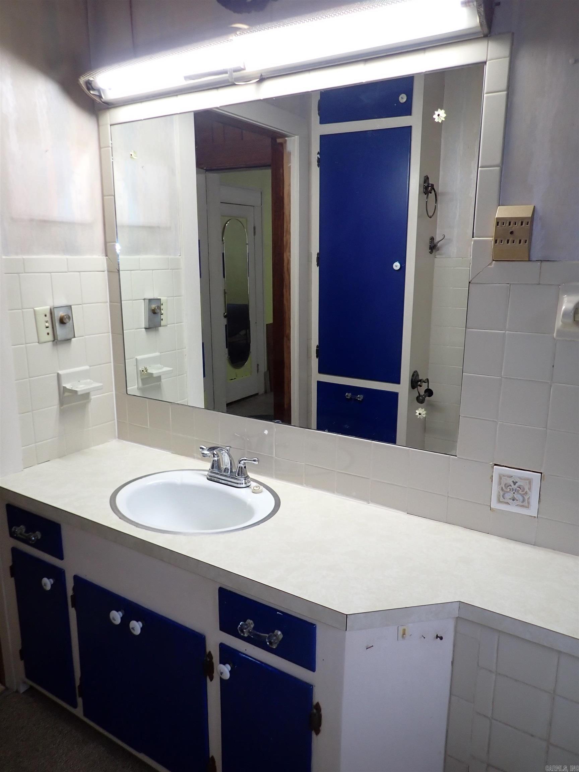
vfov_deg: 69.4
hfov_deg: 54.9
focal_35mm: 25
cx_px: 290
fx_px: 558
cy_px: 386
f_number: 2
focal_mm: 4.5
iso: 200
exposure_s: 1/100
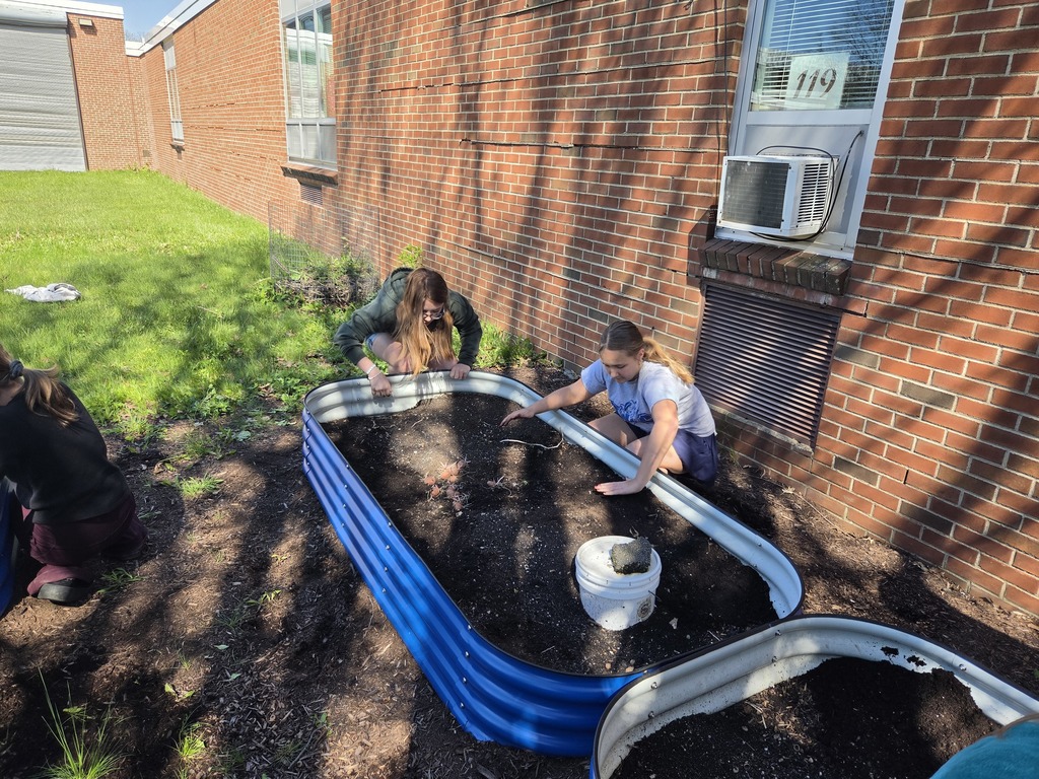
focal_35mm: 23
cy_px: 390
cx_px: 520
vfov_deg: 58.9
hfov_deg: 73.9
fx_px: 690
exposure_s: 1/1449
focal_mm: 5.4
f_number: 1.8
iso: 80
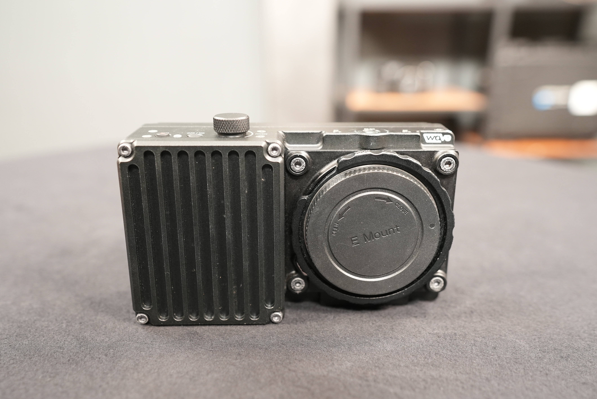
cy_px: 200
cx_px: 298
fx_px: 581
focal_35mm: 35
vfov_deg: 37.9
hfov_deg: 54.4
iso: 2000
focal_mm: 35
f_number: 3.5
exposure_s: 1/40
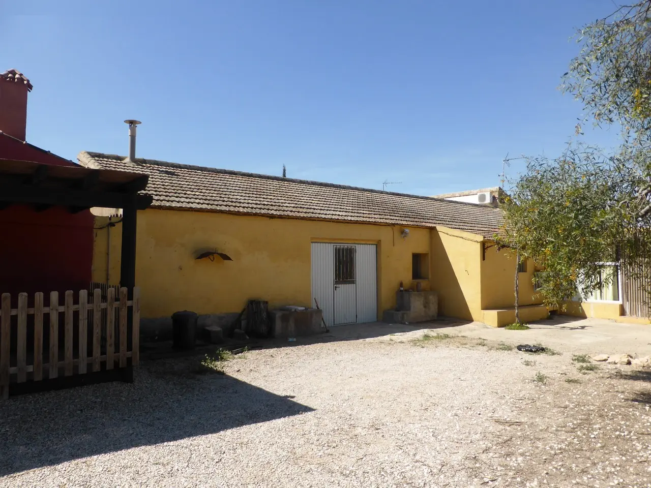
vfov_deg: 53.1
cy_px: 244
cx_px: 326
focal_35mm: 26
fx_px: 489
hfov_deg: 67.3
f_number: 3.3
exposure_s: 1/1300
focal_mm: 4.4
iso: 100
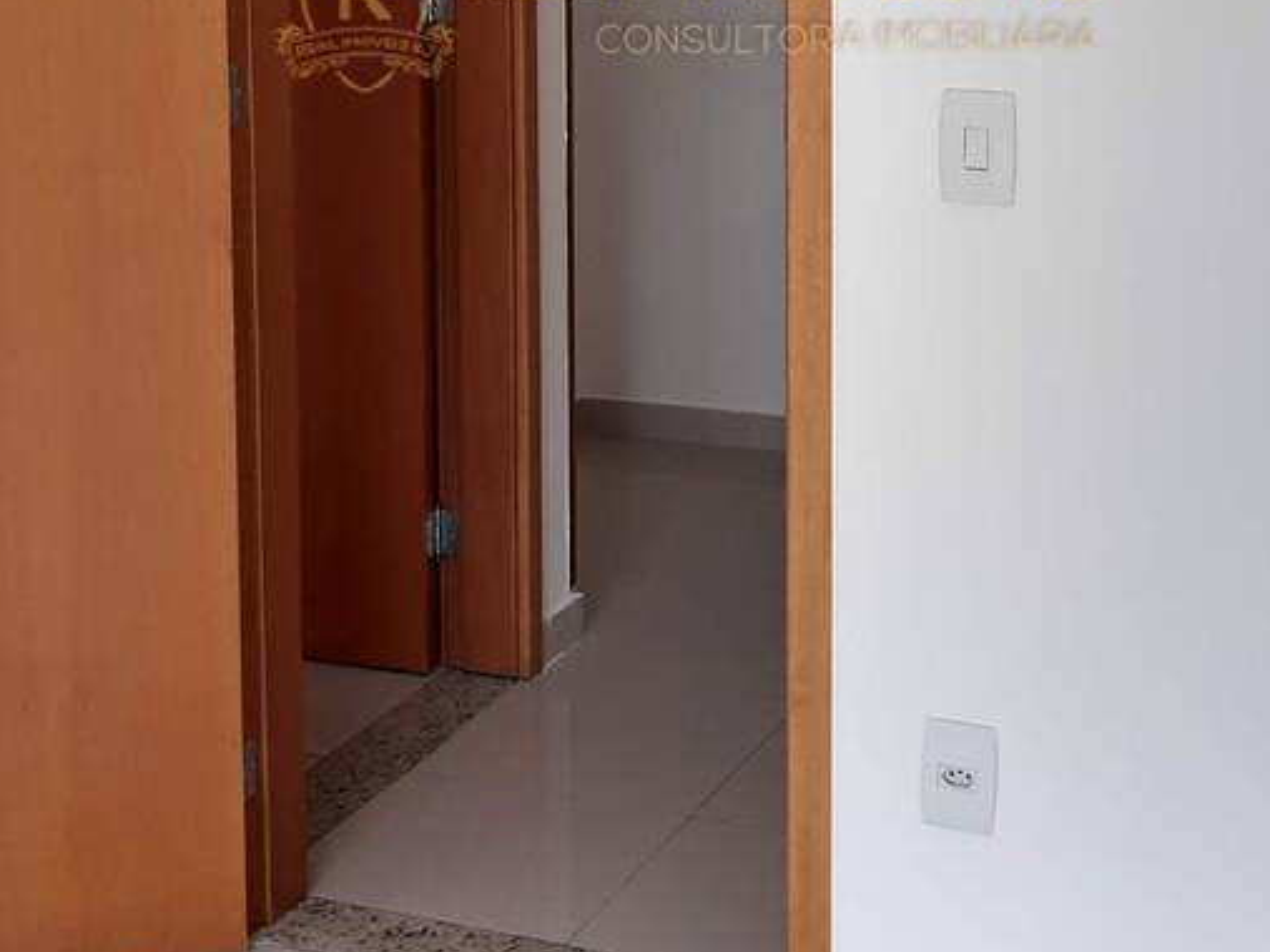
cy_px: -3
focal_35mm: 74
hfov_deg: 26.3
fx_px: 2714
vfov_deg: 19.3
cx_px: 680
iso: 50
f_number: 1.7
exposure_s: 1/261
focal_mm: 4.75
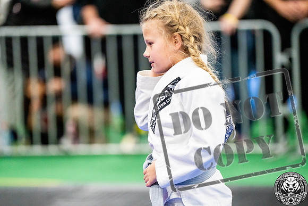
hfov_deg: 10.3
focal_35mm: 200
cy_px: 103
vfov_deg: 6.9
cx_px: 154
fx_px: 1711
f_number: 2.8
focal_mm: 200
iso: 4000
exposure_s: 1/640
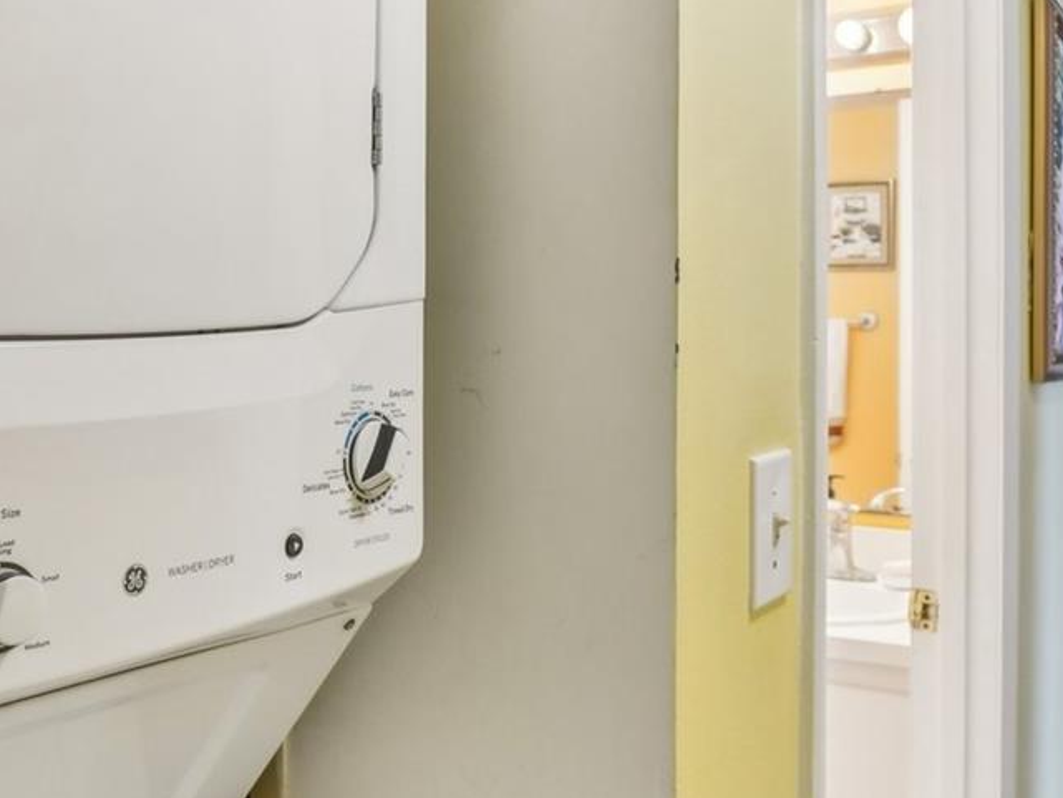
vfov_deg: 39.7
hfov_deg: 51.3
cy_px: 401
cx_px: 502
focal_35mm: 36
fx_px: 1106
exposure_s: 1/30
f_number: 4
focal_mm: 10
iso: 400
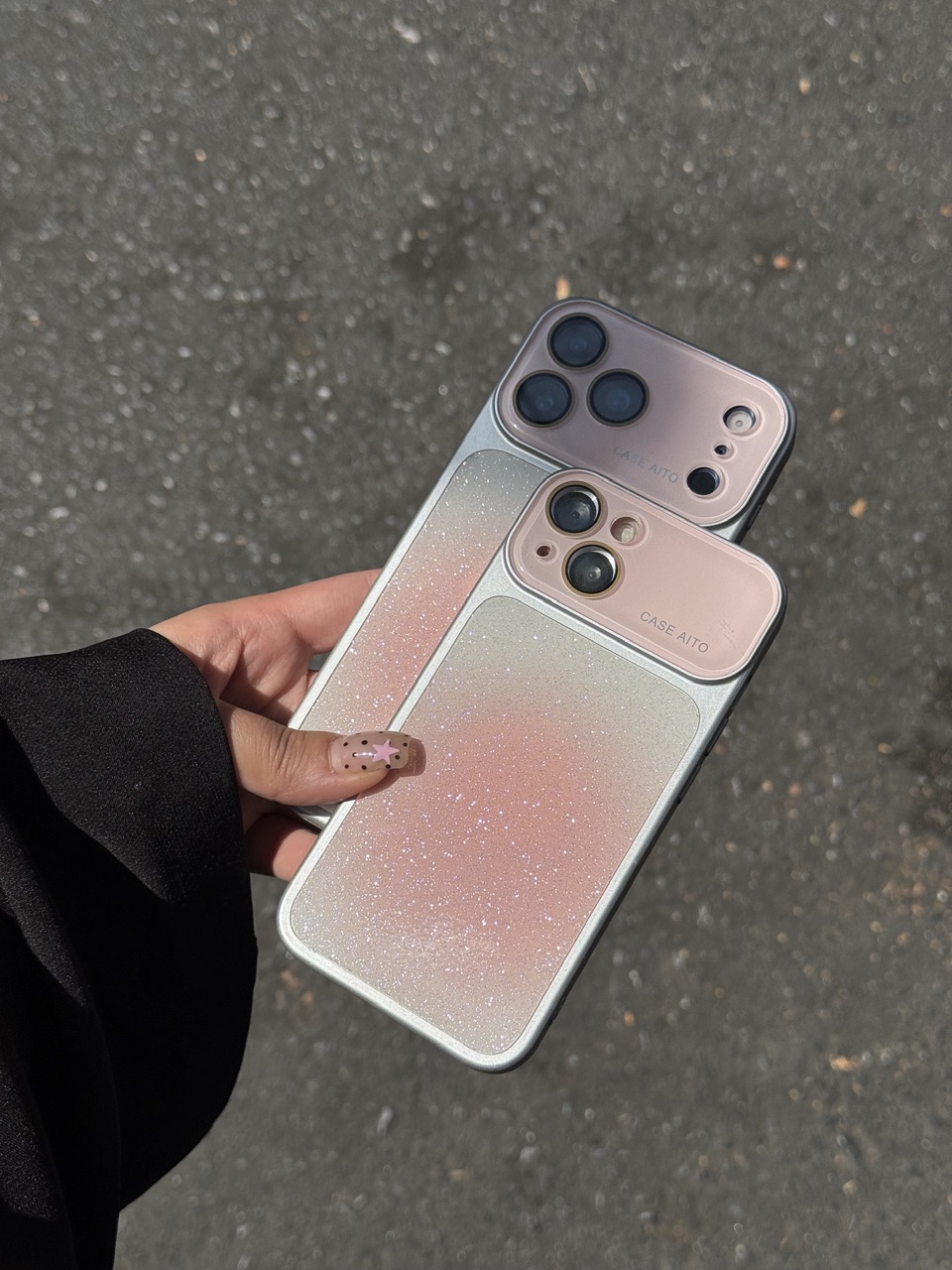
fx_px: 1760
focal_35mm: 48
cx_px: 476
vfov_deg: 39.7
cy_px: 635
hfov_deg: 30.3
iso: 64
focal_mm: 6.76
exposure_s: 1/11364
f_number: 1.78
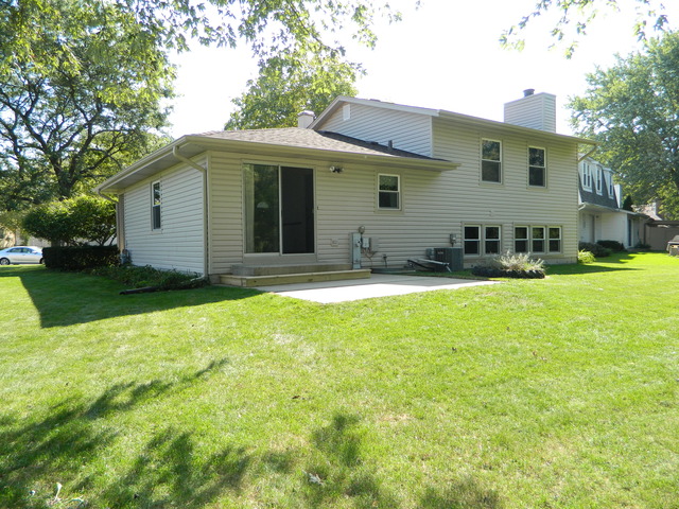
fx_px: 490
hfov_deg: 69.4
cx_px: 340
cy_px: 254
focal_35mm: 25
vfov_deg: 54.9
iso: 110
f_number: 3.1
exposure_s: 1/320
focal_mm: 4.5
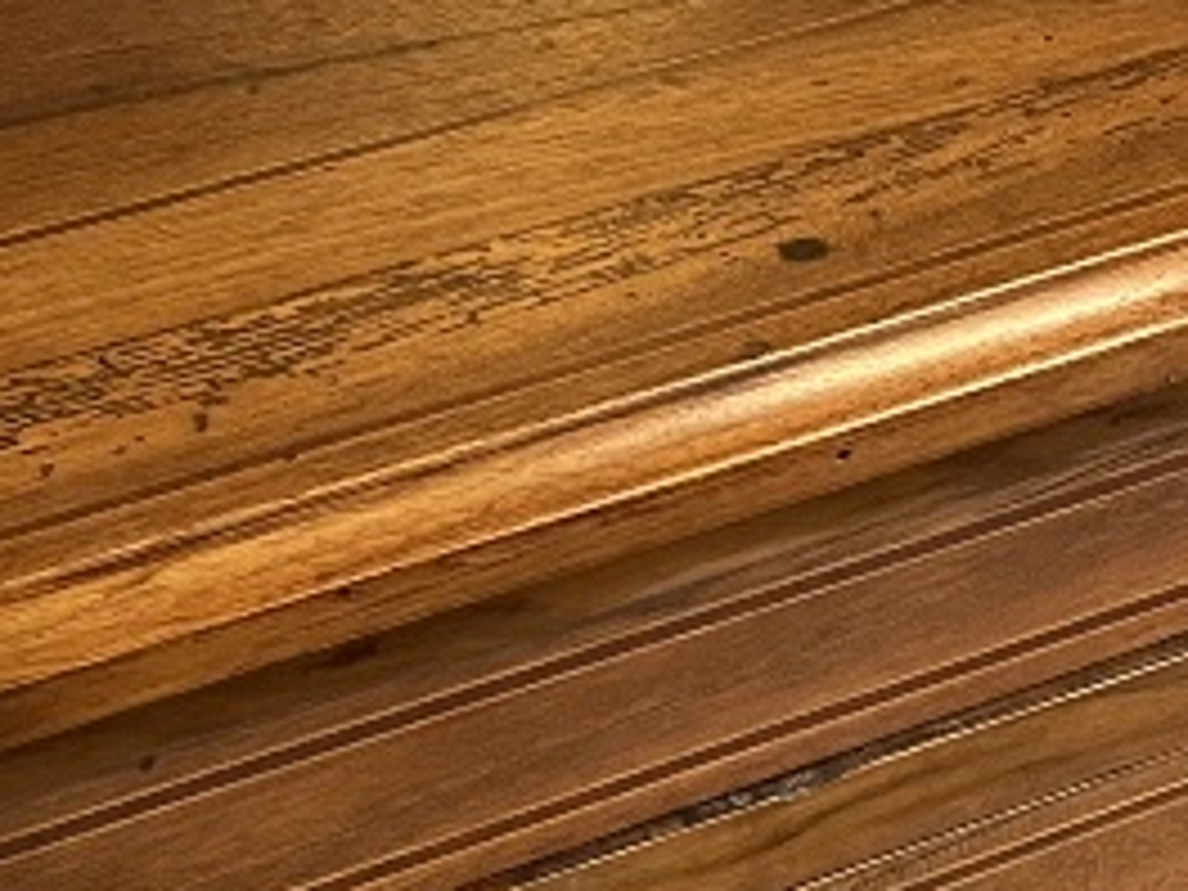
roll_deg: -1.4
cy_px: 518
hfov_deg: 16.7
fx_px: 4050
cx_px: 760
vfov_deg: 12.6
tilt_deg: -35.9
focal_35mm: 118
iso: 320
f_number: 1.6
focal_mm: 5.1
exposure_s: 1/50
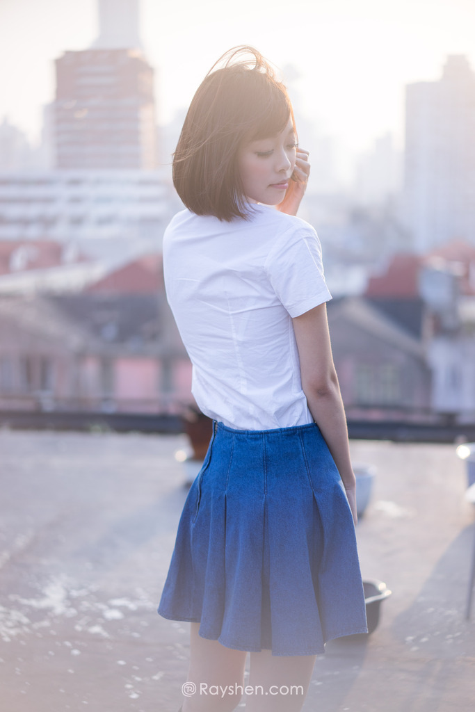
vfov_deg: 36.2
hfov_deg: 24.6
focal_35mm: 55
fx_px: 1088
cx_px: 238
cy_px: 356
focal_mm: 55
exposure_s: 1/640
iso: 125
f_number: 1.8
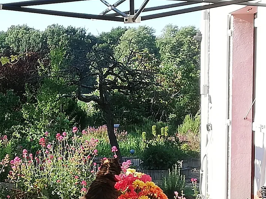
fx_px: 1014
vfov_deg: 11.2
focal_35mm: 132
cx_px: -19
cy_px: 155
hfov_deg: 14.6
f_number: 2.2
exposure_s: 1/377
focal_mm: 3.81
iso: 50
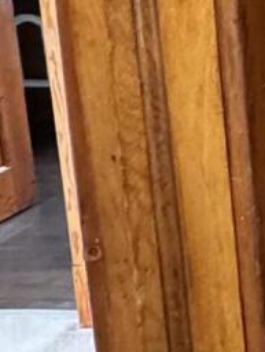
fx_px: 1112
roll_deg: -0.6
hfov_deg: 10.2
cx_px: 777
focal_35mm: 109
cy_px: 8
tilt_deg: -10.8
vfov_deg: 17.6
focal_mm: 2.22
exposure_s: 1/60
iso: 1000
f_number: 2.2
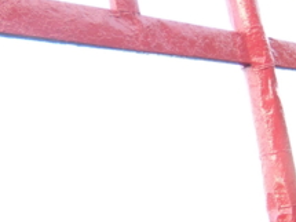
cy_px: 66
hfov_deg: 28.1
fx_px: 573
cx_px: 39
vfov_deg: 21.8
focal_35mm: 67
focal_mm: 6.4
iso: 320
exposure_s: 1/60
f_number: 3.6
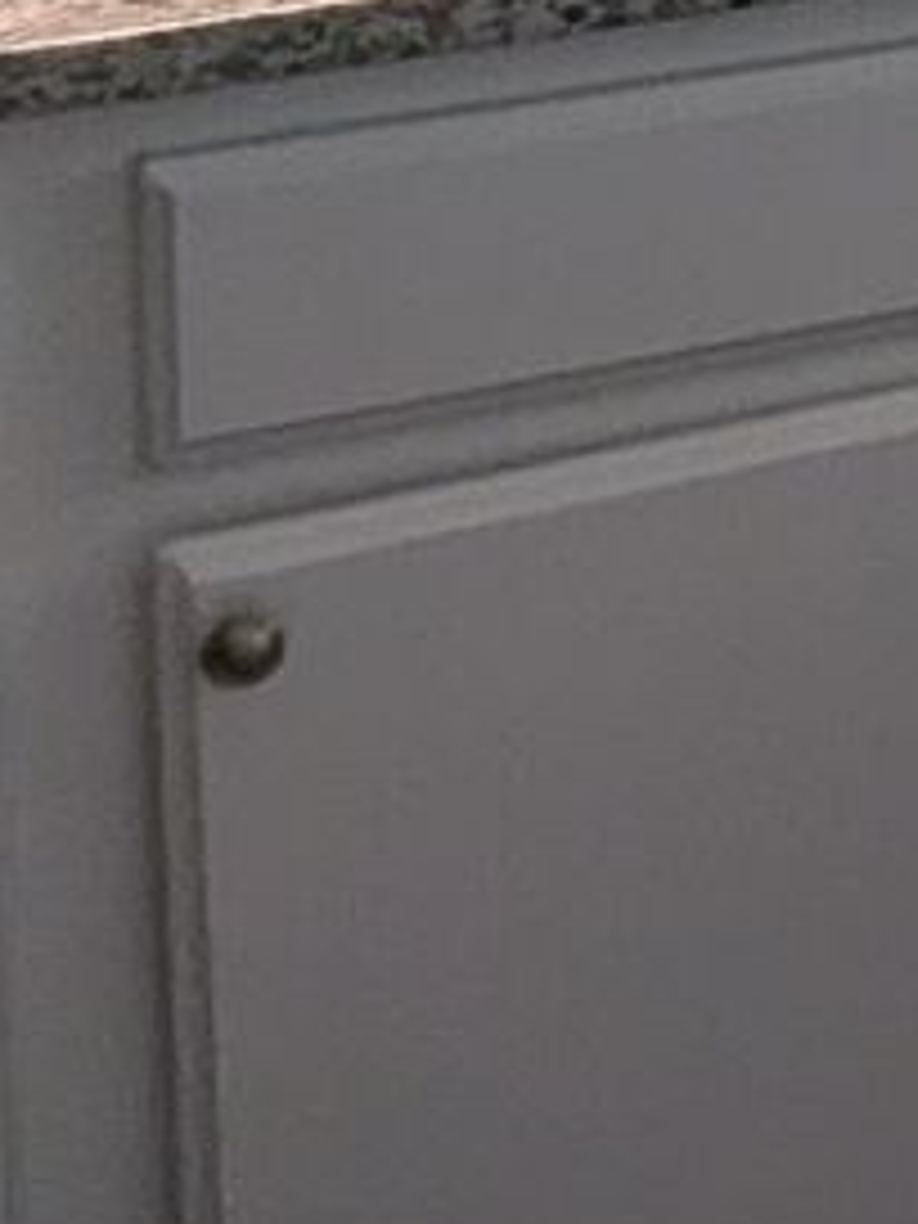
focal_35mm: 92
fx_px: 3253
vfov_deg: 17.0
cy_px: -1076
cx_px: 2228
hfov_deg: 12.5
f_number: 2.2
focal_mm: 1.95
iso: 54
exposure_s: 1/24
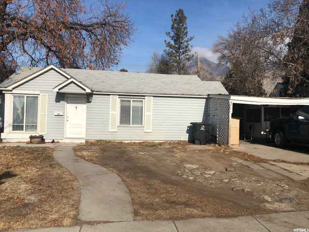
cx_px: 154
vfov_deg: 49.7
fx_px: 250
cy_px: 116
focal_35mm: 28
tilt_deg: -1.9
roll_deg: -1.3
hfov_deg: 63.4
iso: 20
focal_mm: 4
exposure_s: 1/4000
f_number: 1.8
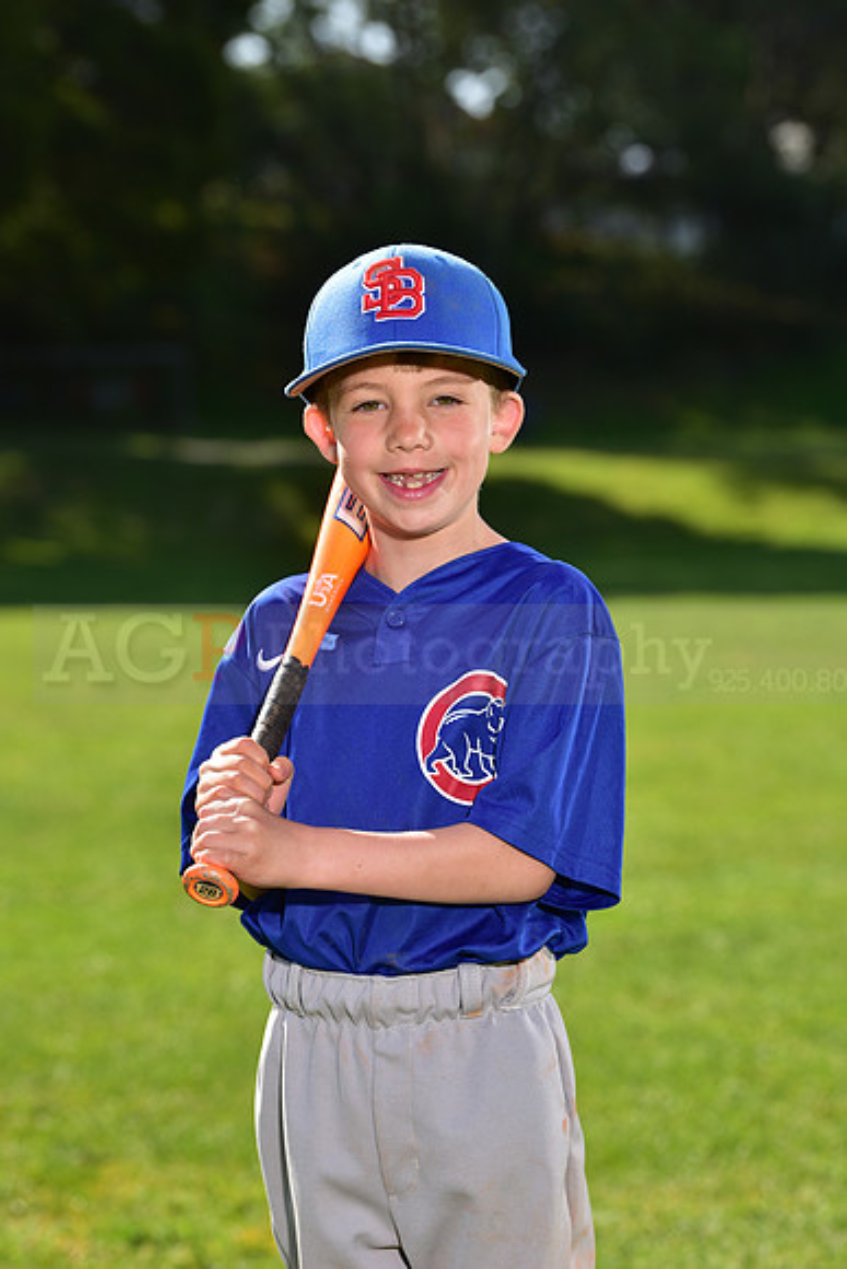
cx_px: 424
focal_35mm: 125
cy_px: 634
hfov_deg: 11.0
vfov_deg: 16.4
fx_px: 4408
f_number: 5.6
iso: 80
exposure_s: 1/250
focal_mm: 125
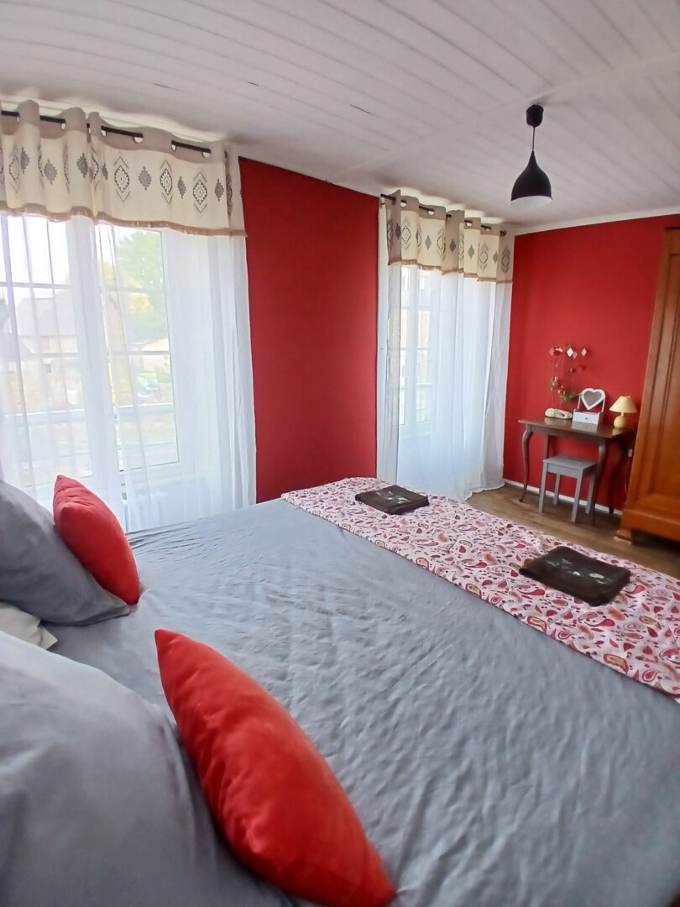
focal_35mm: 17
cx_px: 340
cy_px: 454
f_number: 2.2
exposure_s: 1/33.3
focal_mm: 1.4
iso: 125
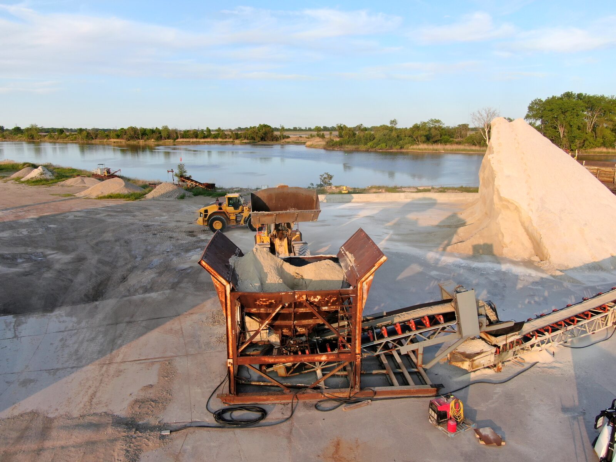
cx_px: 308
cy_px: 231
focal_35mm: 24
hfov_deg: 71.6
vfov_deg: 56.8
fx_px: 427
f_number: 2.8
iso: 100
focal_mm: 4.39
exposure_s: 1/500
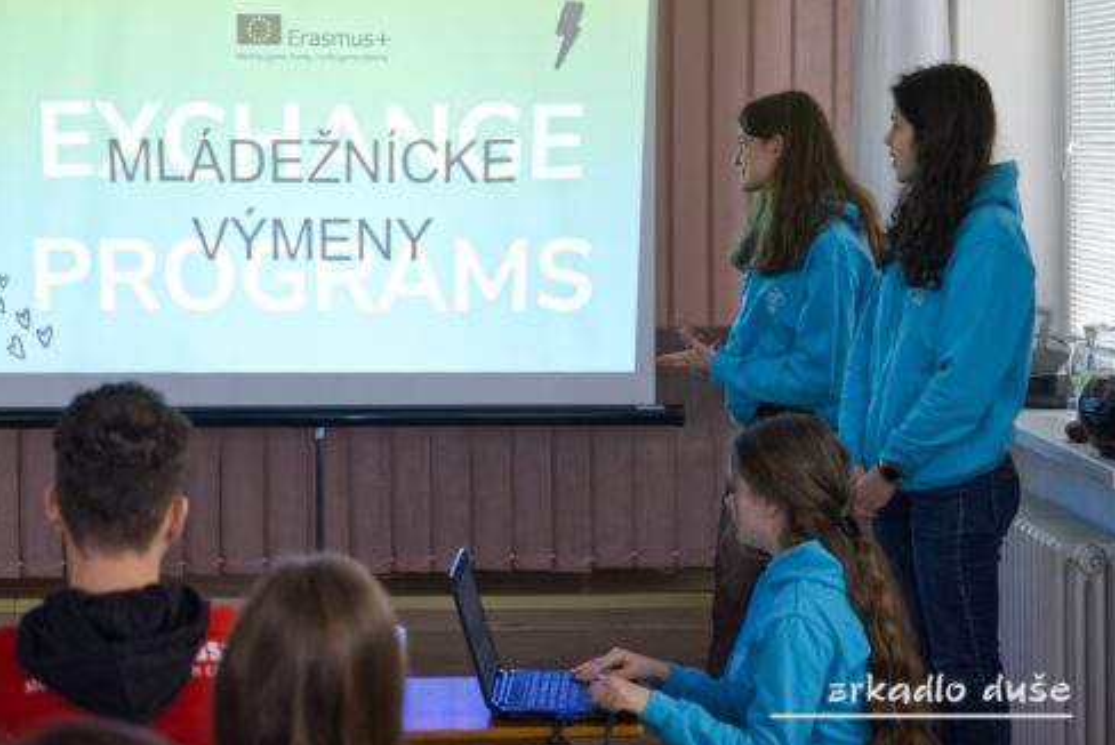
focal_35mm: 83
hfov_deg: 24.5
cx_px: 560
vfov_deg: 16.5
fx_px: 2572
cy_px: 379
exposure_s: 1/160
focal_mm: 54.1
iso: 1000
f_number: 2.8
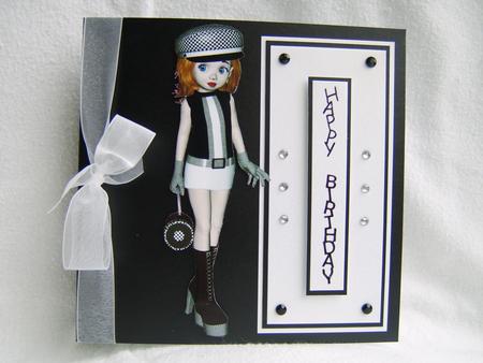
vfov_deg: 45.5
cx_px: 242
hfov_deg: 58.3
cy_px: 182
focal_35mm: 31
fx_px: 433
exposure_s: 1/84
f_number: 2.7
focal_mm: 8.13
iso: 71
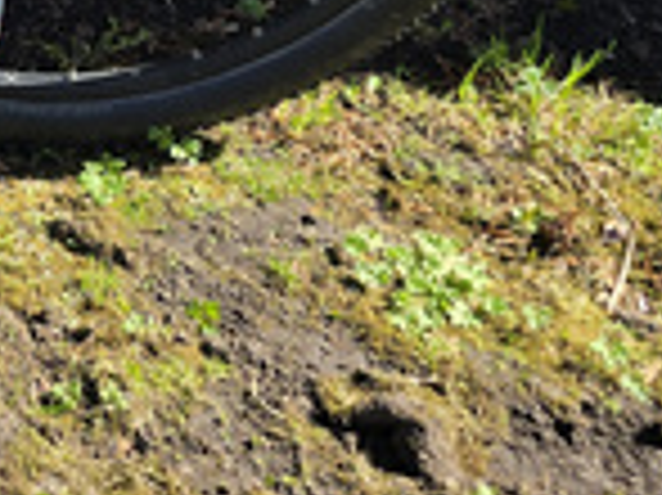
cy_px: -400
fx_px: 1796
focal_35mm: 94
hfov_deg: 16.7
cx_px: -590
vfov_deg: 13.9
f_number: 1.7
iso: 12
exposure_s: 1/366
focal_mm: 6.3
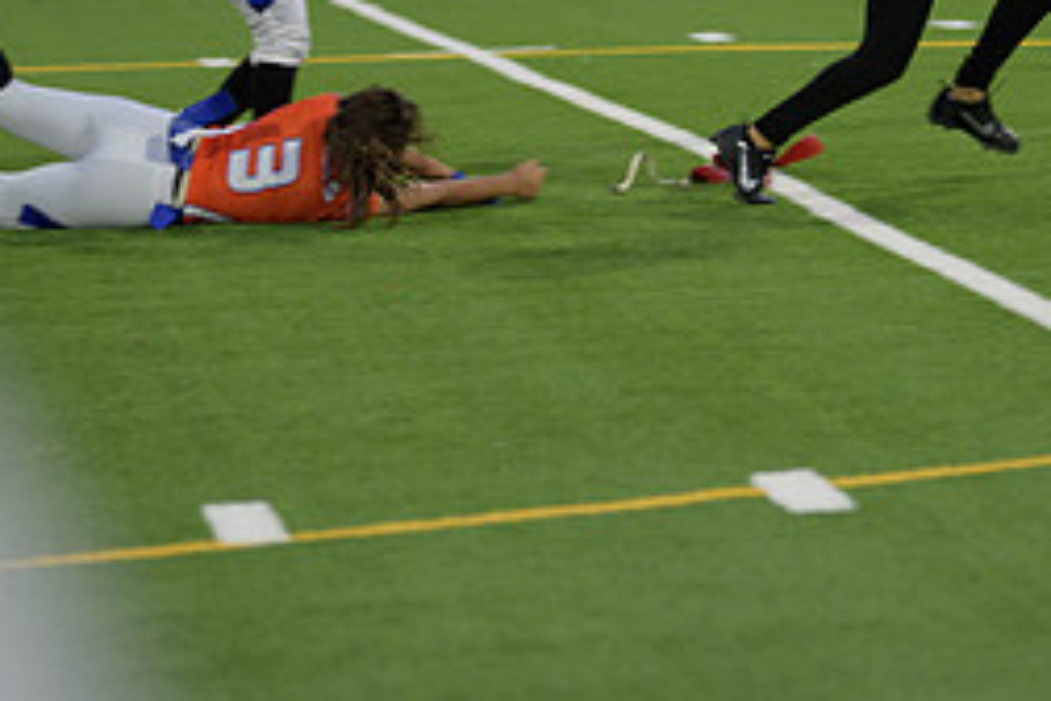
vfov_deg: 4.9
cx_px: 792
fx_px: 8203
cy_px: 10
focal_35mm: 281
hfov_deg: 7.3
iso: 400
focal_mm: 122
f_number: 2.8
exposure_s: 1/200
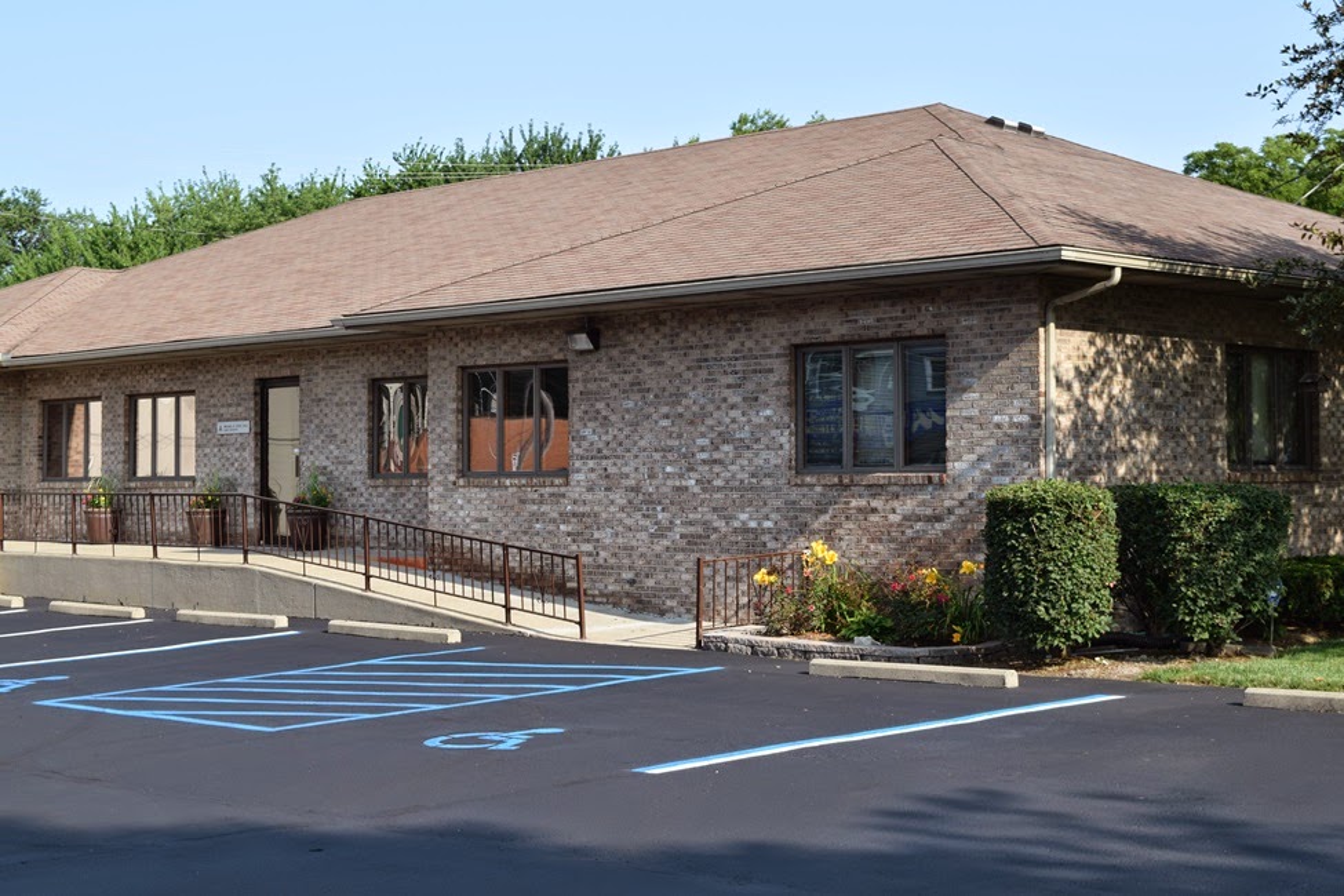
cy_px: 448
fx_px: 2128
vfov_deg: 23.8
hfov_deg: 35.1
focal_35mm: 57
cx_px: 672
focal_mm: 38
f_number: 9
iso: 200
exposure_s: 1/320
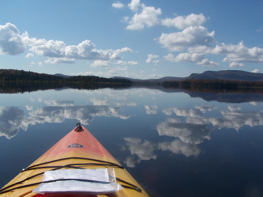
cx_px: 132
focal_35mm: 38
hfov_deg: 49.0
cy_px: 98
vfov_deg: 37.7
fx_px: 289
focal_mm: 6.3
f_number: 5.6
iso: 80
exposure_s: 1/1000
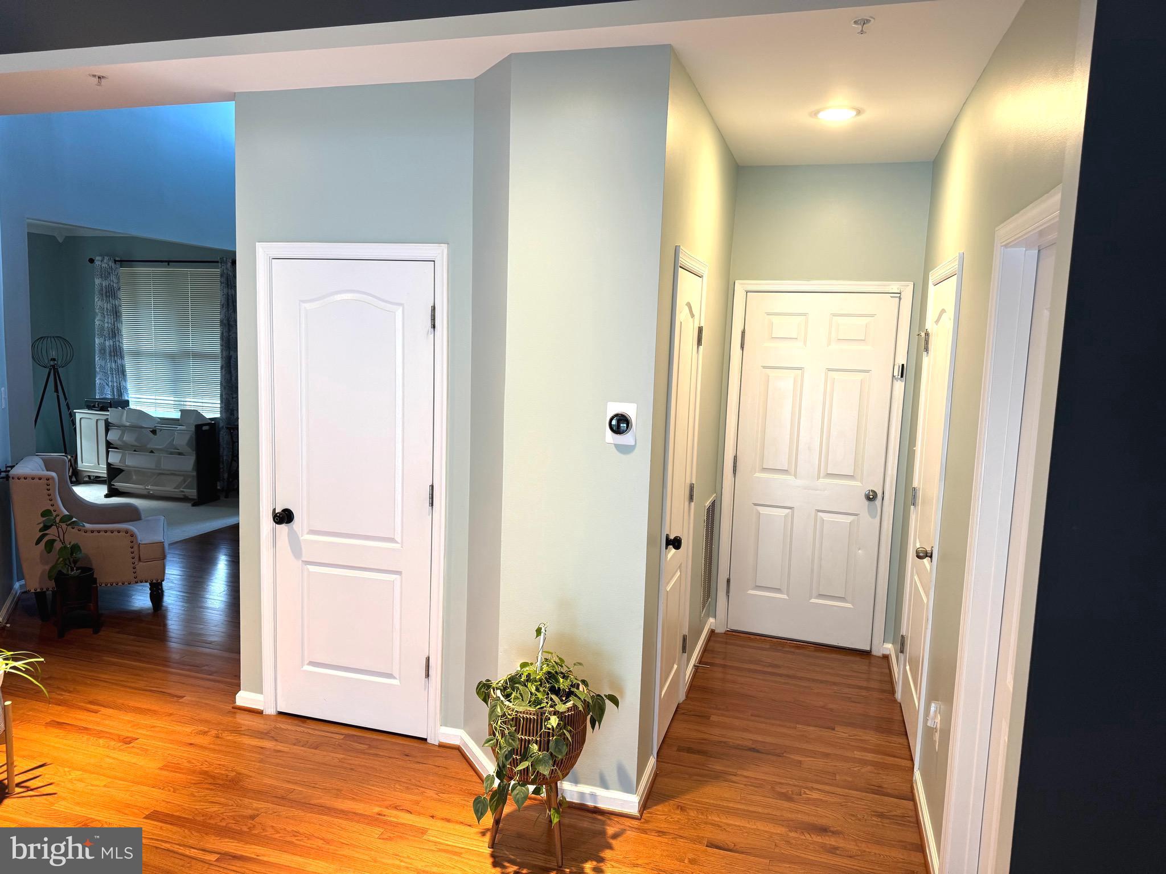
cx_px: 583
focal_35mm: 24
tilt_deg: -7.4
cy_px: 437
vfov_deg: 56.8
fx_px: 808
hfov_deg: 71.6
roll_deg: -1.8
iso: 125
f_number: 1.78
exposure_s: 1/60
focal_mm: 6.76
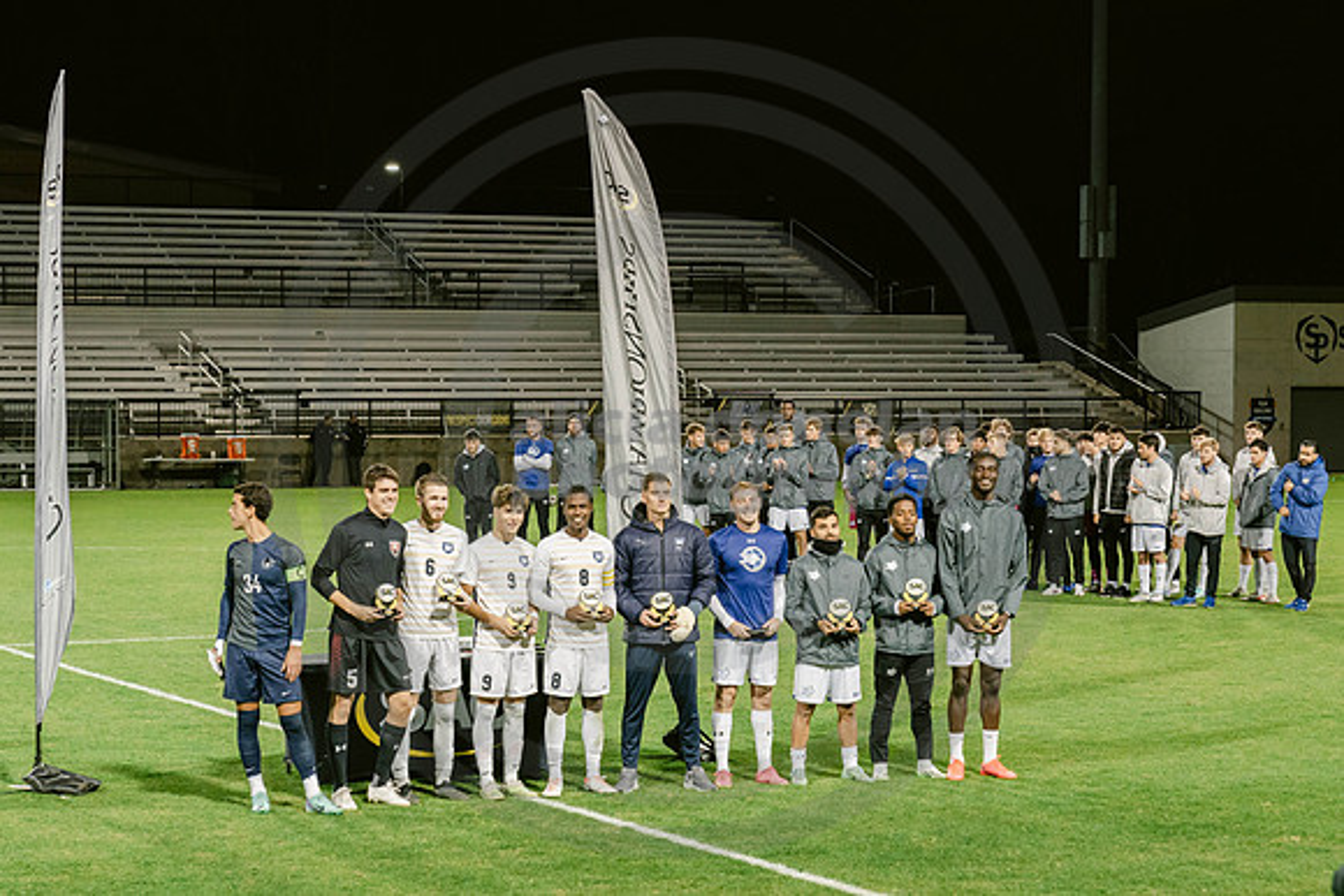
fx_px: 3587
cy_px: 540
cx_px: 783
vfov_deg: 14.2
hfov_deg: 21.2
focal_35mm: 96
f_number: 4.5
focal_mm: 70
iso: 2000
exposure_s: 1/200
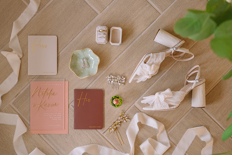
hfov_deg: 38.8
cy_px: 78
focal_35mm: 51
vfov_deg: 26.4
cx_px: 116
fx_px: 330
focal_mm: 50
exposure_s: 1/250
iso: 1600
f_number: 2.8
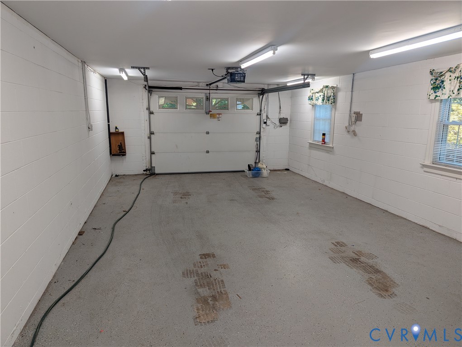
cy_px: 174
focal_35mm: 24
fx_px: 321
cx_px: 231
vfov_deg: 56.9
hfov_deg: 71.5
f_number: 1.85
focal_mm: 6.81
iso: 112
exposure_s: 1/120
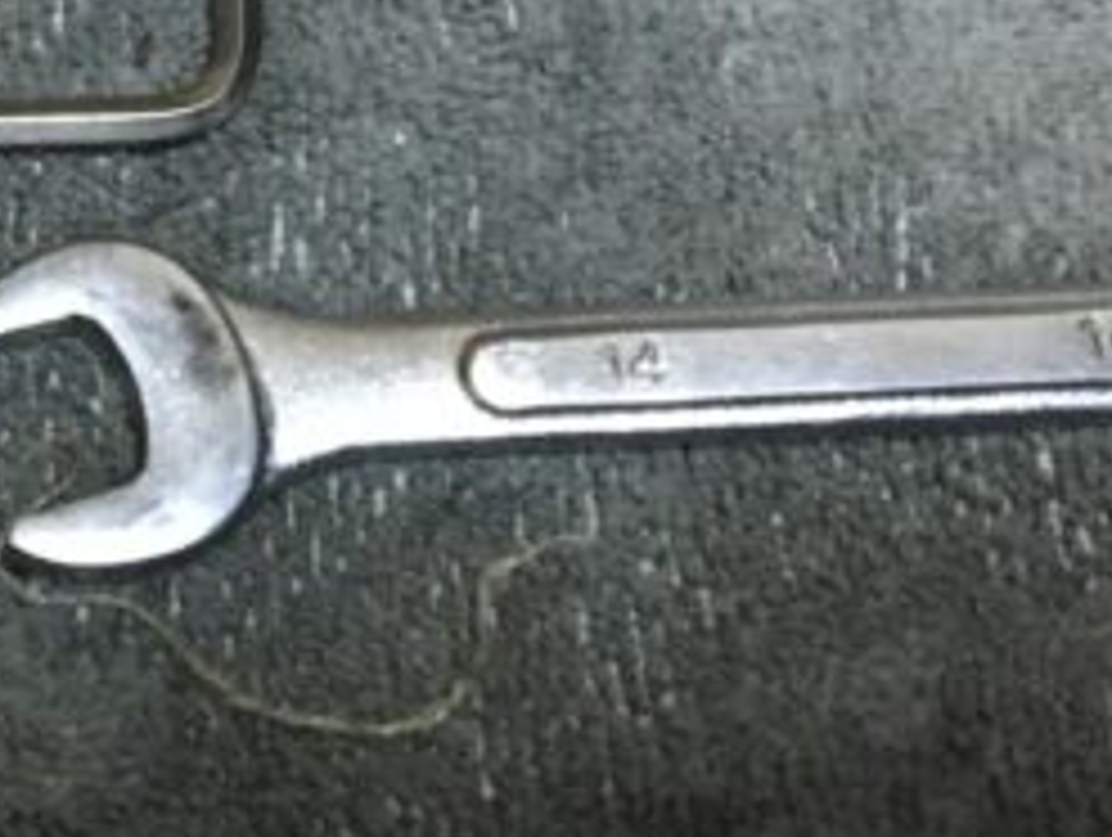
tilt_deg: -58.0
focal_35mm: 120
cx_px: -140
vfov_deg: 11.6
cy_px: -580
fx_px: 3860
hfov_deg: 15.9
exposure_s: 1/17
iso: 200
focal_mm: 4.15
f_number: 2.2
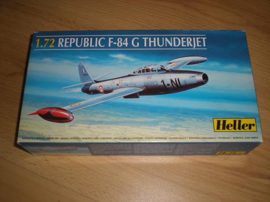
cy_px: 101
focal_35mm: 38
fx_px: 296
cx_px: 135
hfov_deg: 49.0
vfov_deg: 37.7
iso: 64
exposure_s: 1/30
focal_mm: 6.3
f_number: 3.1
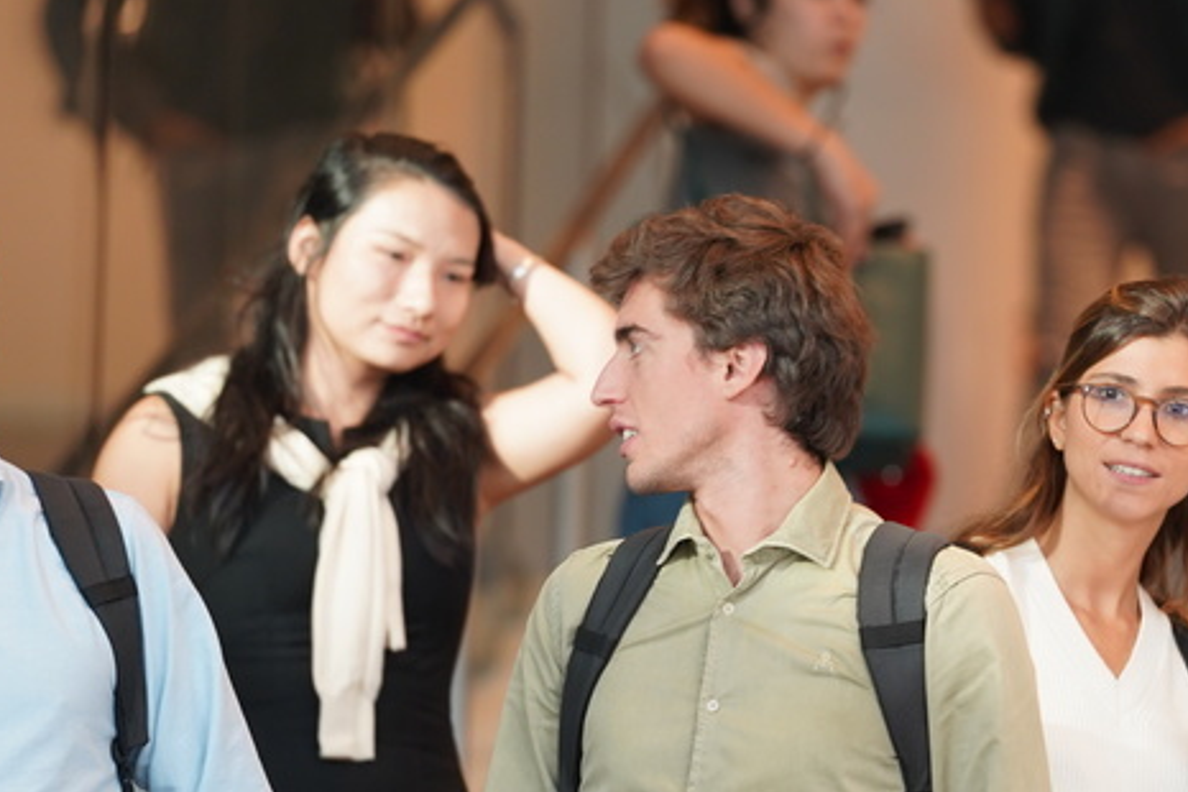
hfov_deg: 5.0
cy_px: 567
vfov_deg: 3.3
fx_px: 13628
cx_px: 948
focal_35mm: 413
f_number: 2.8
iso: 500
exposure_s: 1/125
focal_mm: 200
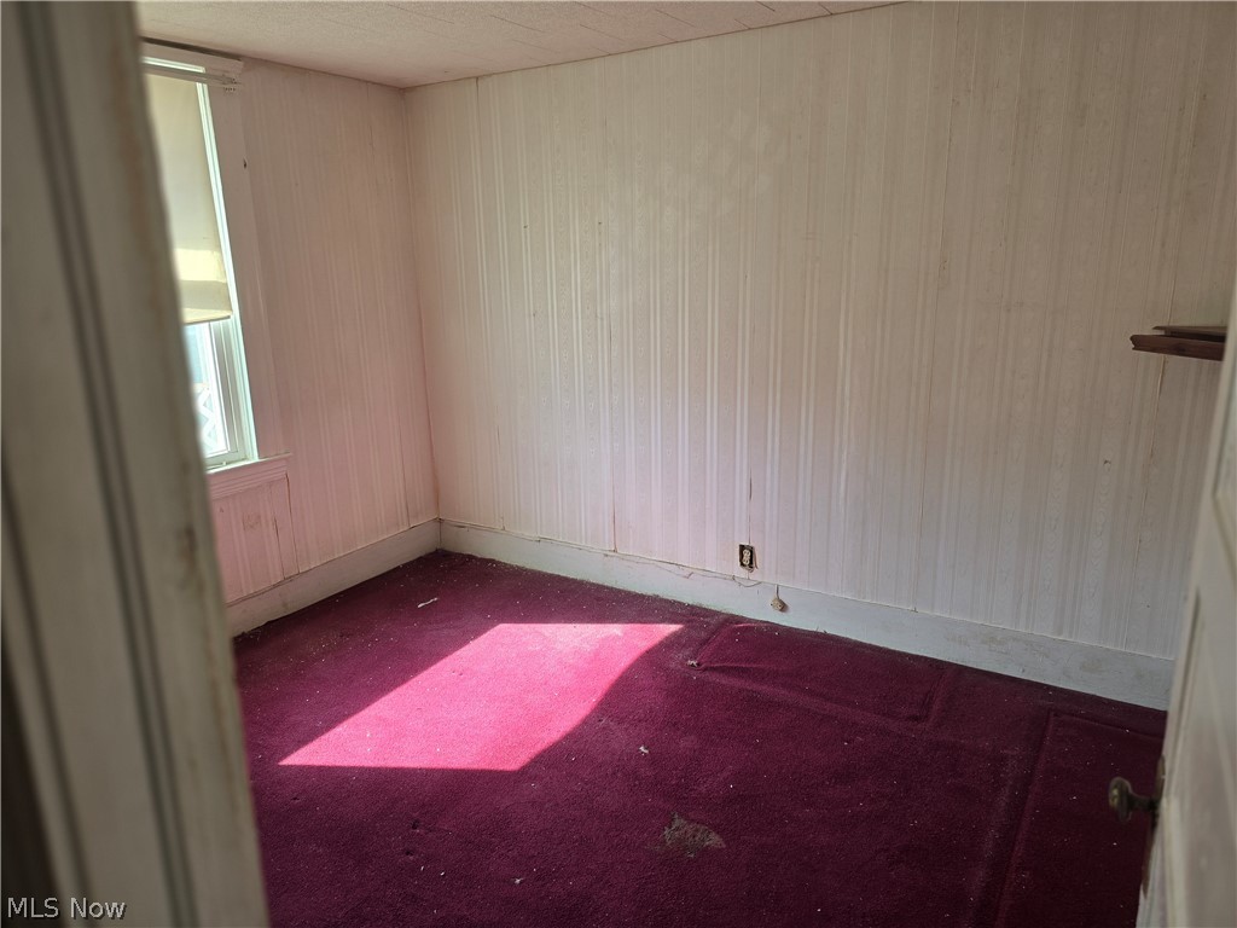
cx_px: 618
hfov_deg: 73.9
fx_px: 822
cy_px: 464
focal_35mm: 23
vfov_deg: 58.9
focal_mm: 6.3
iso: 64
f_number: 1.7
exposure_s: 1/120
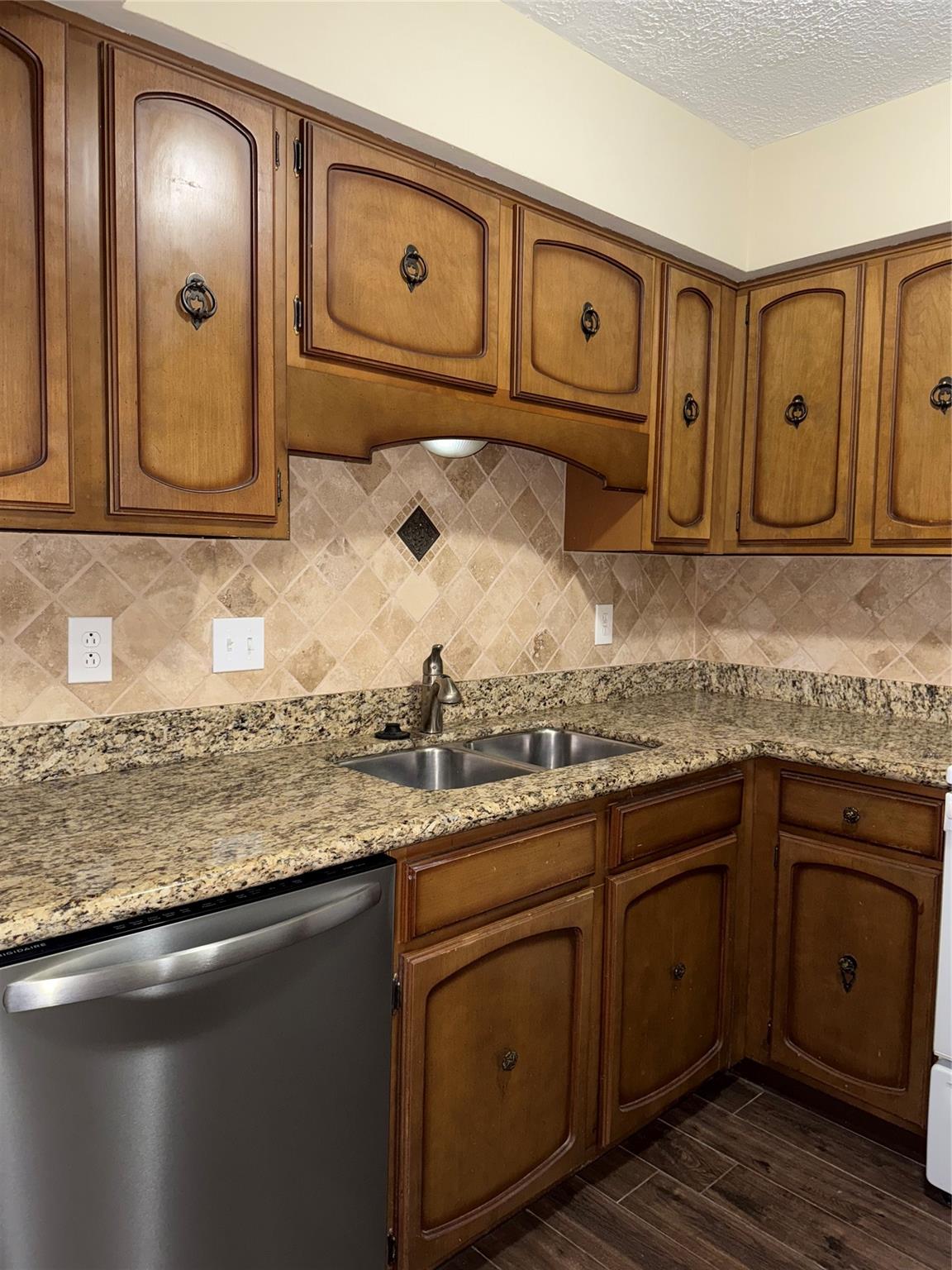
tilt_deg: -3.7
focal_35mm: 24
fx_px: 880
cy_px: 635
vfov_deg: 71.6
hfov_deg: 56.8
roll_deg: -0.2
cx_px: 476
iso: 125
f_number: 1.78
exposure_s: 1/16
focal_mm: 6.76
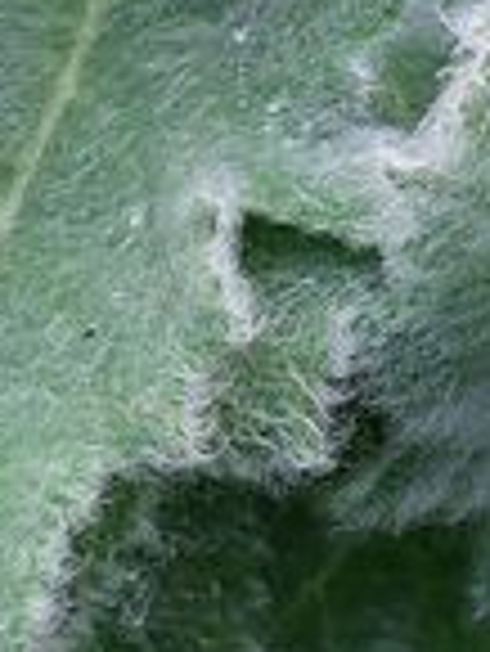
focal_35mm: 138
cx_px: 1173
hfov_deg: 9.6
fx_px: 2601
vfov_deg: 13.8
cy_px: -189
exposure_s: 1/100
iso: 200
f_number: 1.8
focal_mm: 5.23
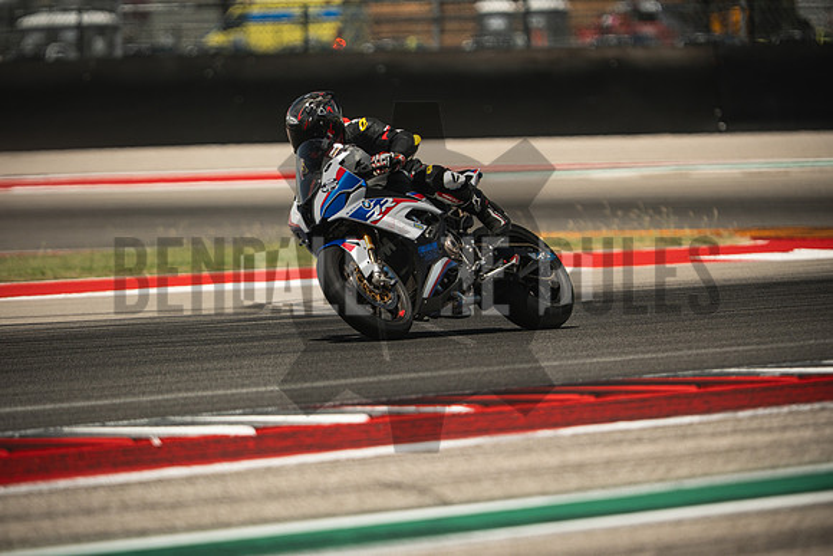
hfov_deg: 4.9
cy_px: 278
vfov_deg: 3.3
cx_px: 416
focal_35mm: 420
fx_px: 9720
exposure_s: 1/2000
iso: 200
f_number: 2.8
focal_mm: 280
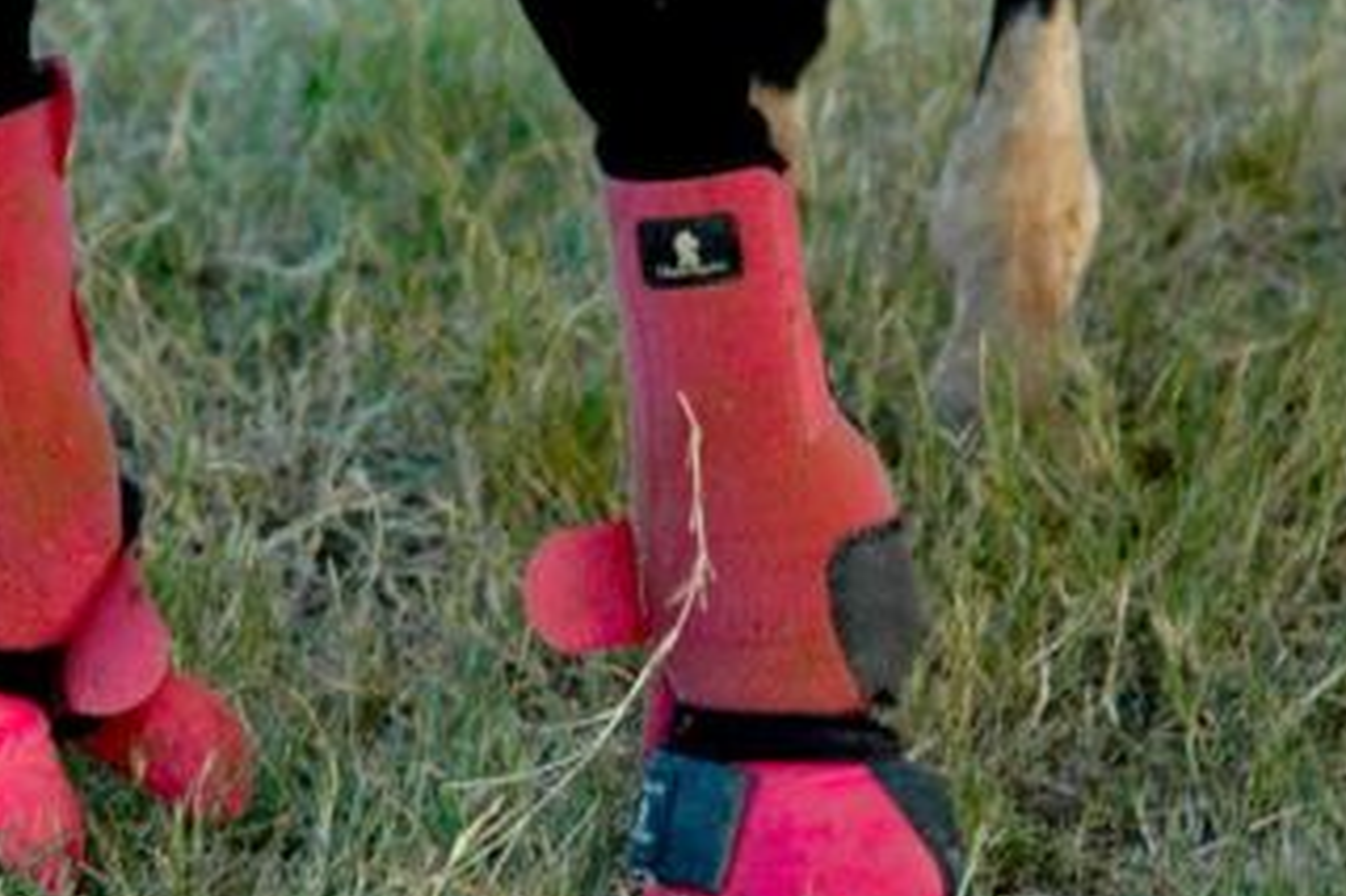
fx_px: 7847
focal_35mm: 210
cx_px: 442
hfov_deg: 9.8
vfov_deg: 6.5
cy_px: 376
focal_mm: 70
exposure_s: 1/80
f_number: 4.5
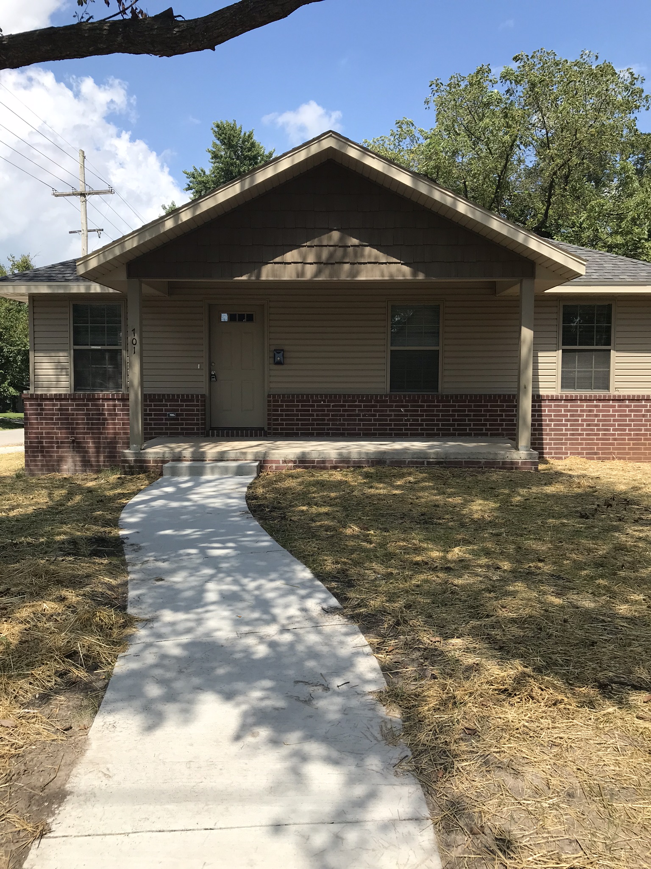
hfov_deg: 49.7
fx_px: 702
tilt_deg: -2.7
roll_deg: +0.2
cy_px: 434
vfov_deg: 63.4
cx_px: 326
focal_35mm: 28
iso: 20
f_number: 1.8
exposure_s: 1/1742
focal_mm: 3.99
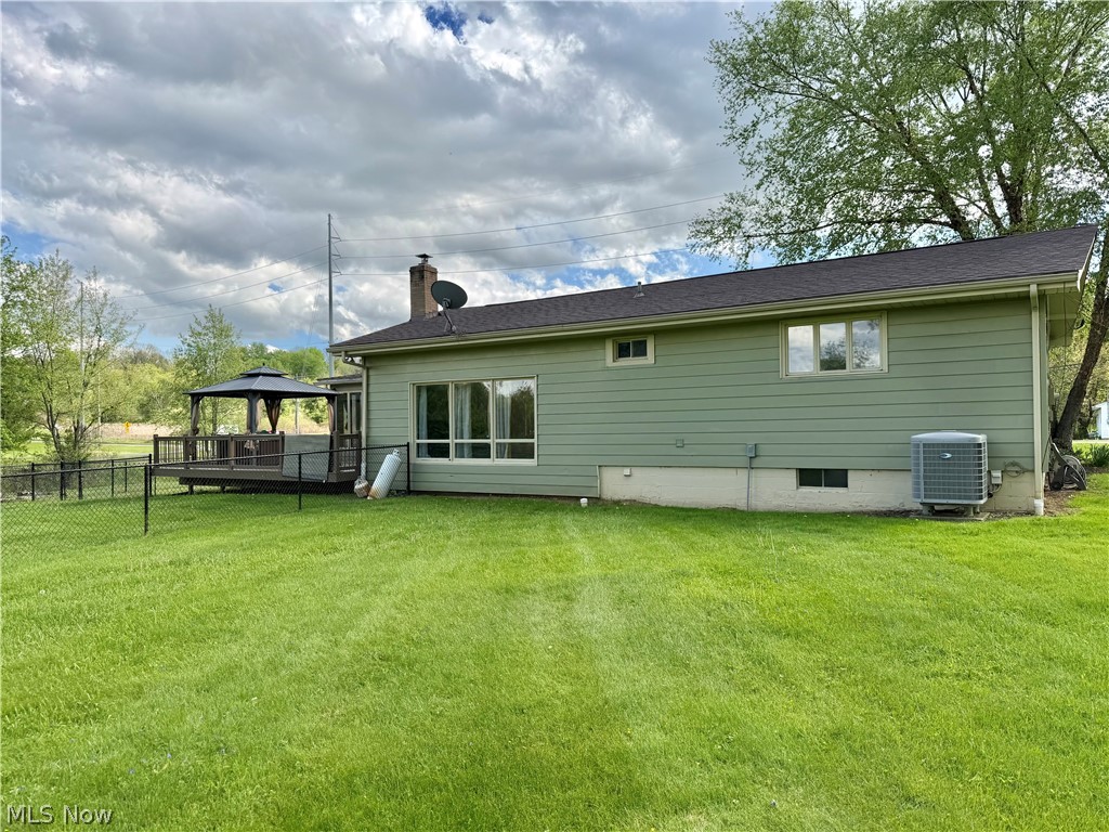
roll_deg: +1.4
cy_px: 416
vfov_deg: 56.8
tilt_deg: +1.2
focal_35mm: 24
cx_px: 554
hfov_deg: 71.6
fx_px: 769
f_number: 1.78
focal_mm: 6.76
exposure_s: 1/3279
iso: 80
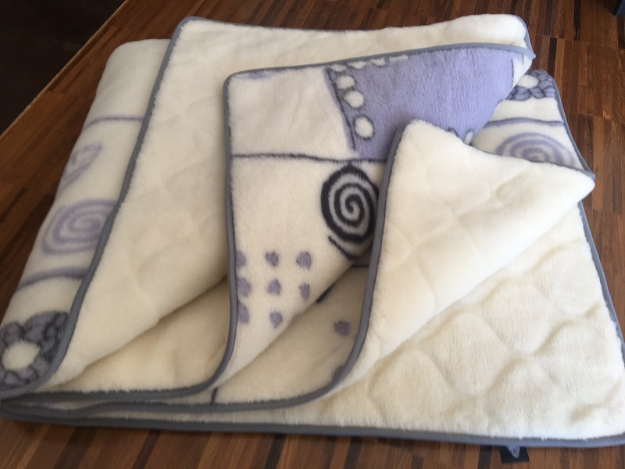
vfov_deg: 48.2
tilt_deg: -55.1
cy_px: 234
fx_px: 524
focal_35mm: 29
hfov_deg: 61.7
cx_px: 312
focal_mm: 4.15
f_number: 2.2
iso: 25
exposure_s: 1/50
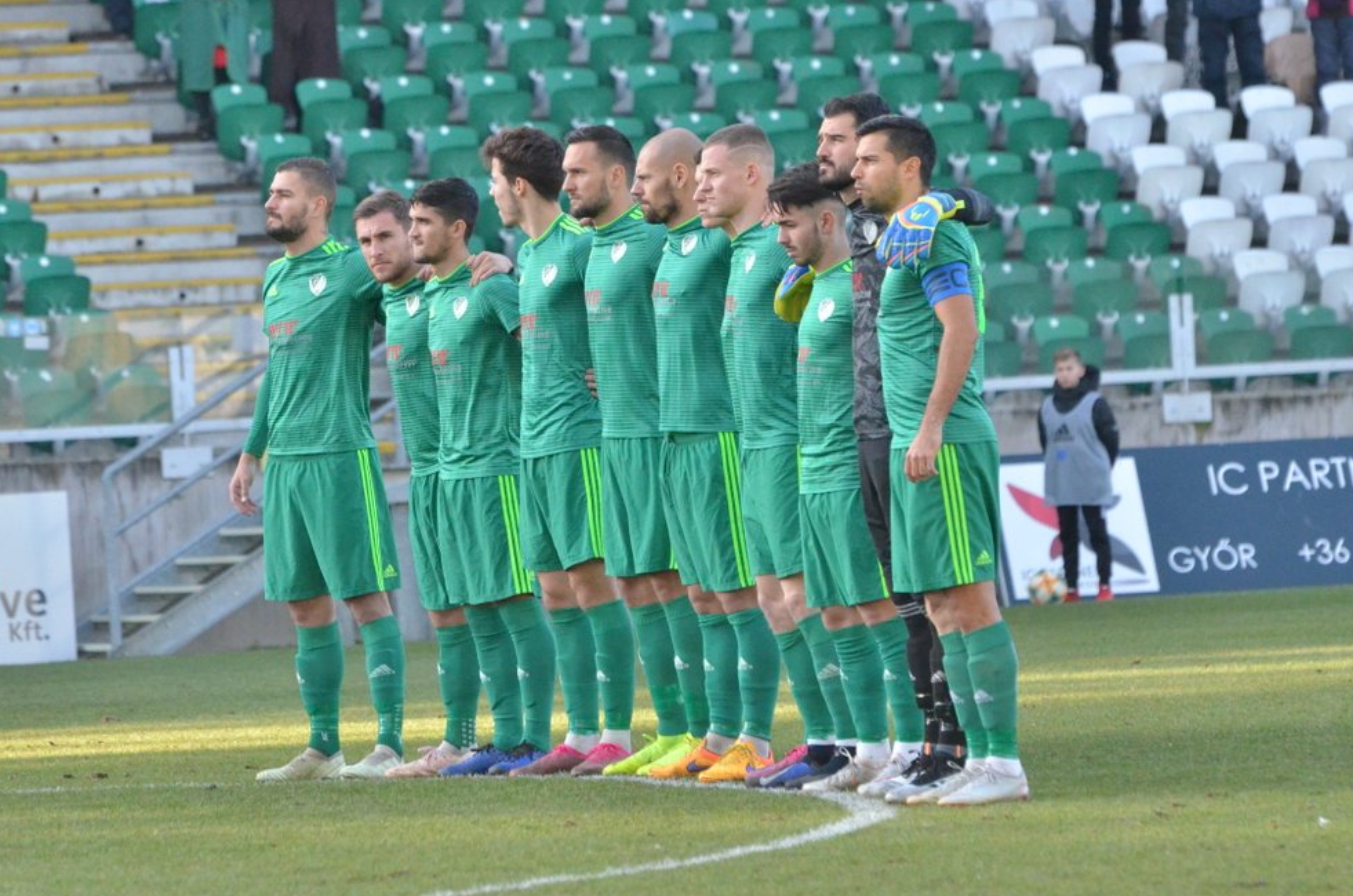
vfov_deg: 3.7
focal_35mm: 367
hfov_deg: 5.6
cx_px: 685
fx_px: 13766
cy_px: 450
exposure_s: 1/2500
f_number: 6.3
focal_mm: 200
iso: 3200
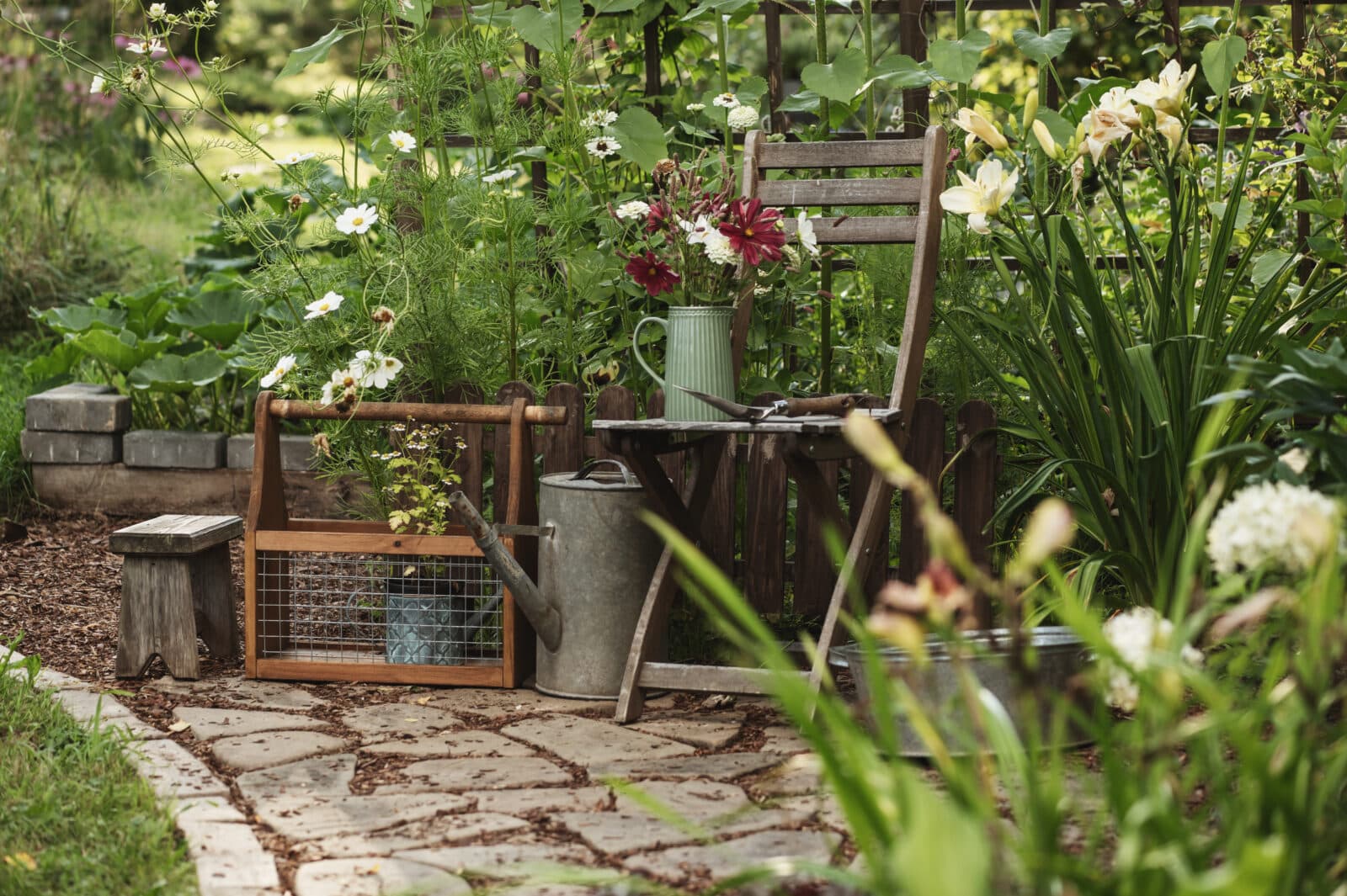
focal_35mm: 105
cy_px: 448
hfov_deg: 19.5
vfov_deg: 13.0
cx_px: 674
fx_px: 3927
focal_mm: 105
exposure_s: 1/200
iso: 200
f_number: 5
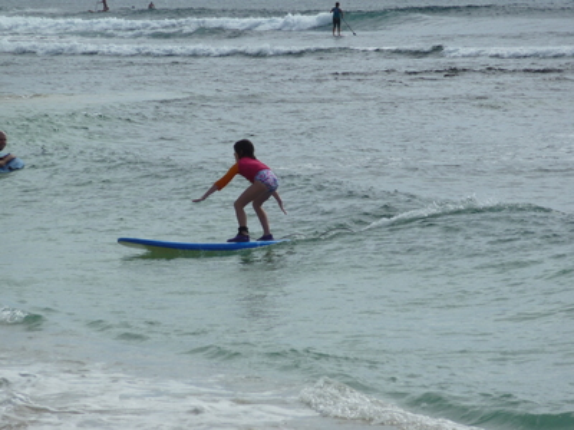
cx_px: 287
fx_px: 4975
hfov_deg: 6.6
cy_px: 215
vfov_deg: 5.0
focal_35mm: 300
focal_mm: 49.2
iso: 80
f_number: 5.6
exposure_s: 1/640
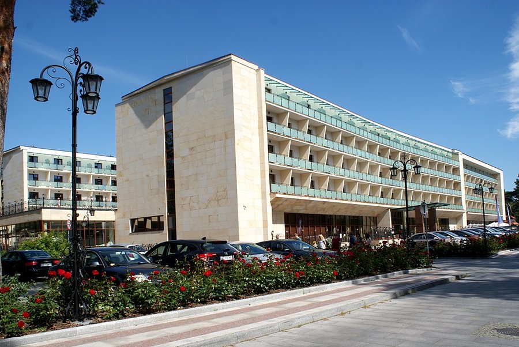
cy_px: 174
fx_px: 433
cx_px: 260
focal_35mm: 30
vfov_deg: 43.7
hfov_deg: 61.9
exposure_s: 1/200
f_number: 10
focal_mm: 20
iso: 100
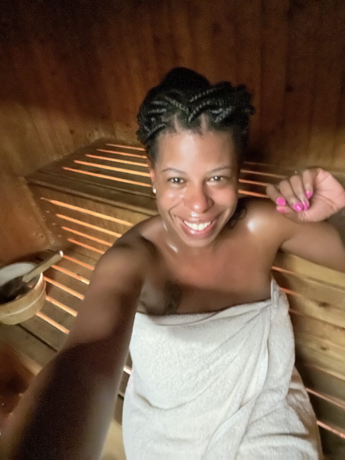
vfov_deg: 73.9
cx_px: 172
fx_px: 306
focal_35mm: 23
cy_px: 230
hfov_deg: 58.9
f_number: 2.2
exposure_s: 1/4
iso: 2500
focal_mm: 2.71
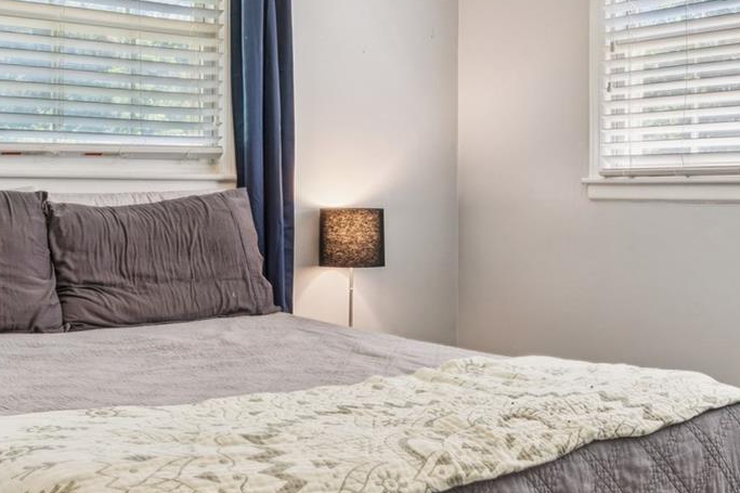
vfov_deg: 27.1
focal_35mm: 50
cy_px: 212
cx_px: 389
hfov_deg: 39.7
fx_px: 1023
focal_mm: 16.6
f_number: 13
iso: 100
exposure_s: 1/1.67
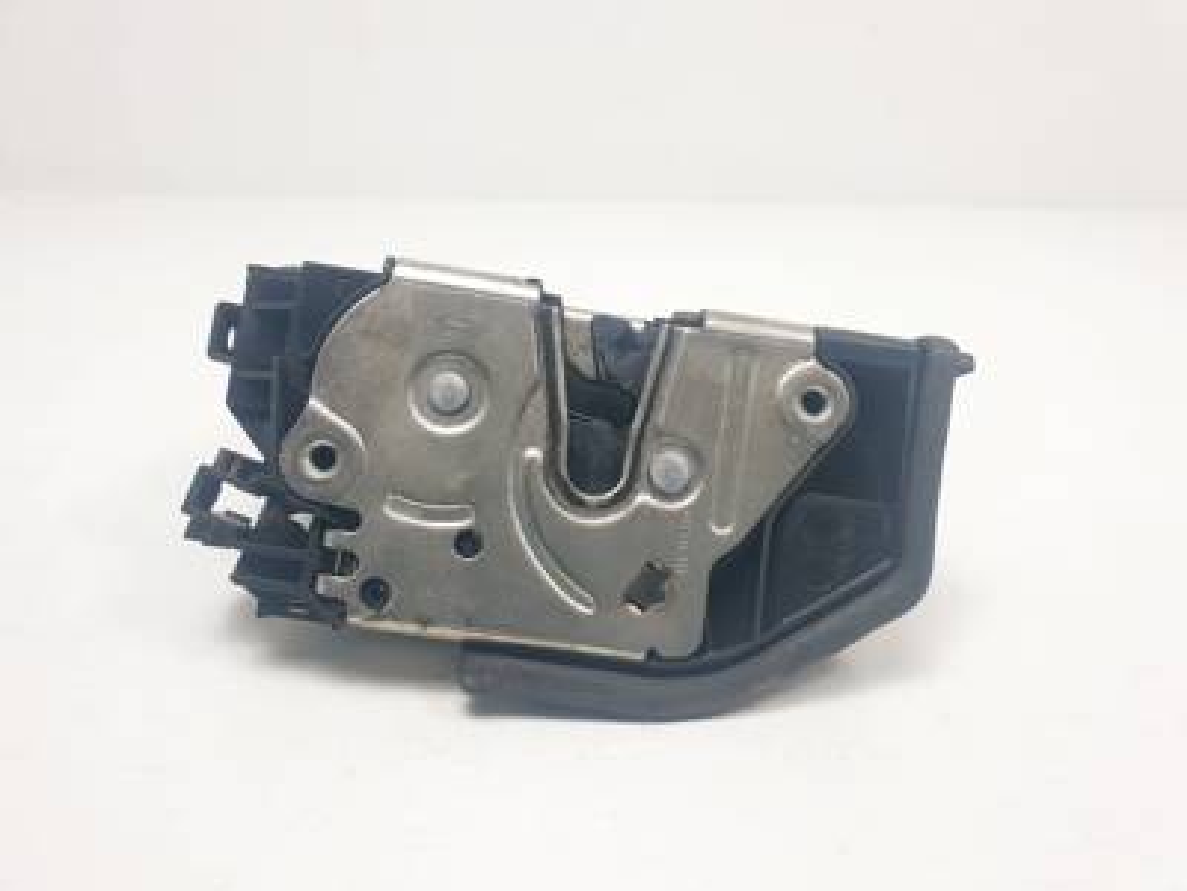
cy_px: 446
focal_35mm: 26
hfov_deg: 67.3
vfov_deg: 53.1
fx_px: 892
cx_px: 594
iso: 50
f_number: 2.4
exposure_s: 1/251
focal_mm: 4.3
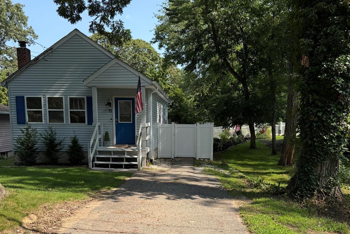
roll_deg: -1.5
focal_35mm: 34
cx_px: 176
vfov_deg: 38.0
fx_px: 331
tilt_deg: -9.1
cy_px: 173
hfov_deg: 55.8
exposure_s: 1/2370
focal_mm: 6.76
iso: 80
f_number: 1.78
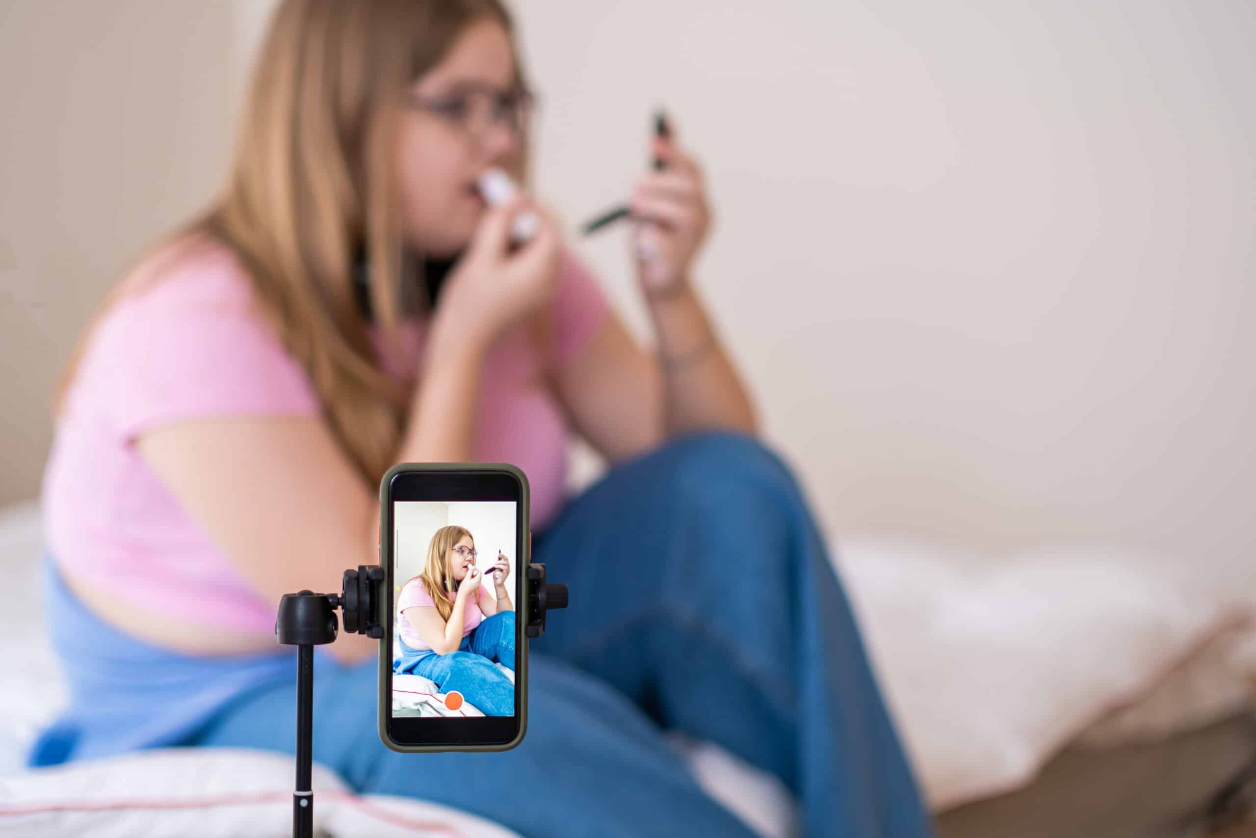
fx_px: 2931
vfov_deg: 16.3
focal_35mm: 84
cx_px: 628
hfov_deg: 24.2
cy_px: 419
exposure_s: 1/125
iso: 250
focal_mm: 56
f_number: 1.4
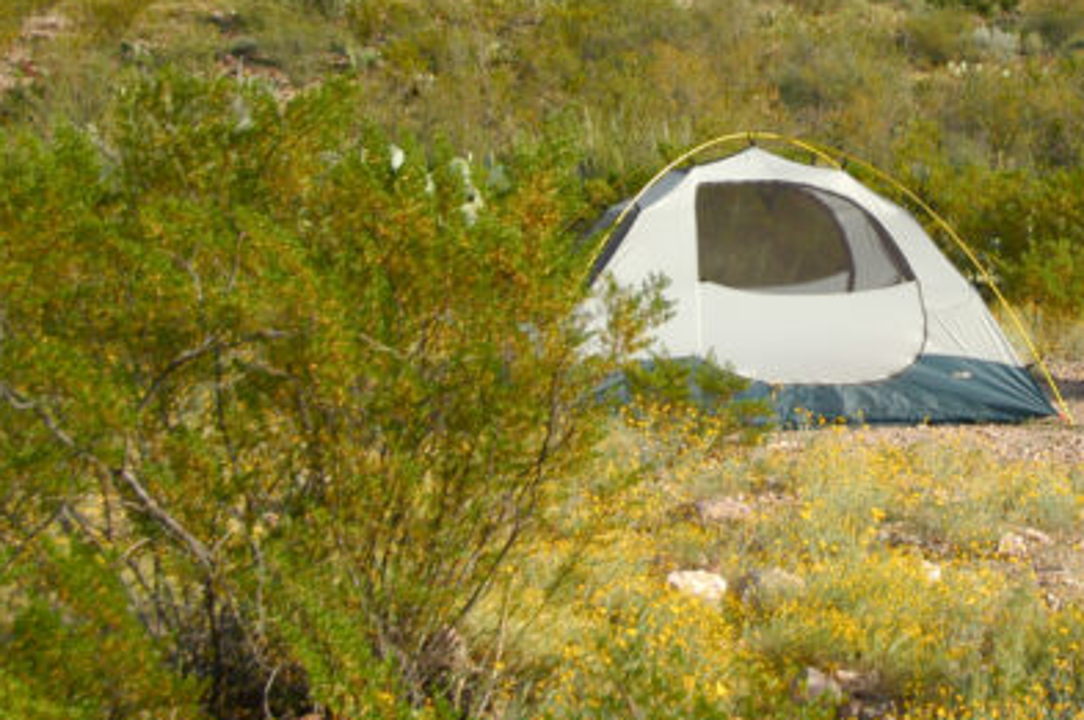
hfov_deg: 22.7
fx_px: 2646
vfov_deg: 15.4
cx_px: 938
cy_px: 120
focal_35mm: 88
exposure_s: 1/200
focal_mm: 30
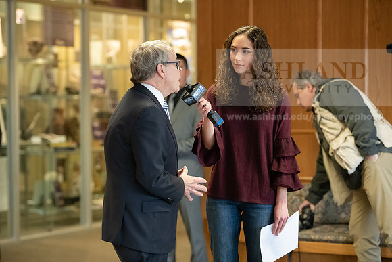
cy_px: 131
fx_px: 1198
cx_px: 196
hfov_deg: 18.6
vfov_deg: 12.5
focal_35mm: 110
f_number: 2.8
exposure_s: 1/200
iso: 5000
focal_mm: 110
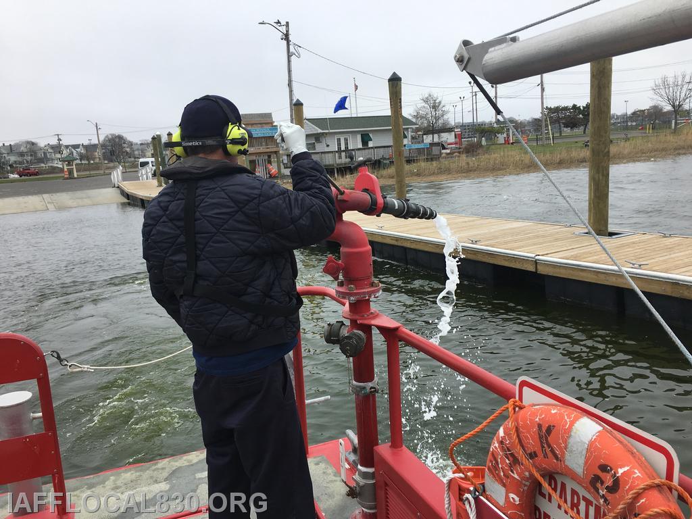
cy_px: 260
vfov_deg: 48.2
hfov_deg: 61.7
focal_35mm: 29
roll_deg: +2.8
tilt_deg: -10.0
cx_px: 346
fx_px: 580
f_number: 2.2
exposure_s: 1/680
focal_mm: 4.15
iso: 25
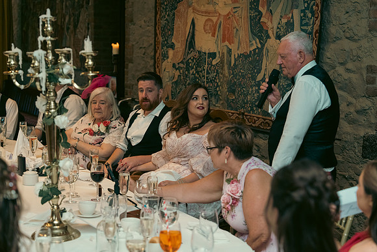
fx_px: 733
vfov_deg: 19.5
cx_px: 188
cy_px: 126
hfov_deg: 28.8
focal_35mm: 70
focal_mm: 70
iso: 2500
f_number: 3.5
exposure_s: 1/160
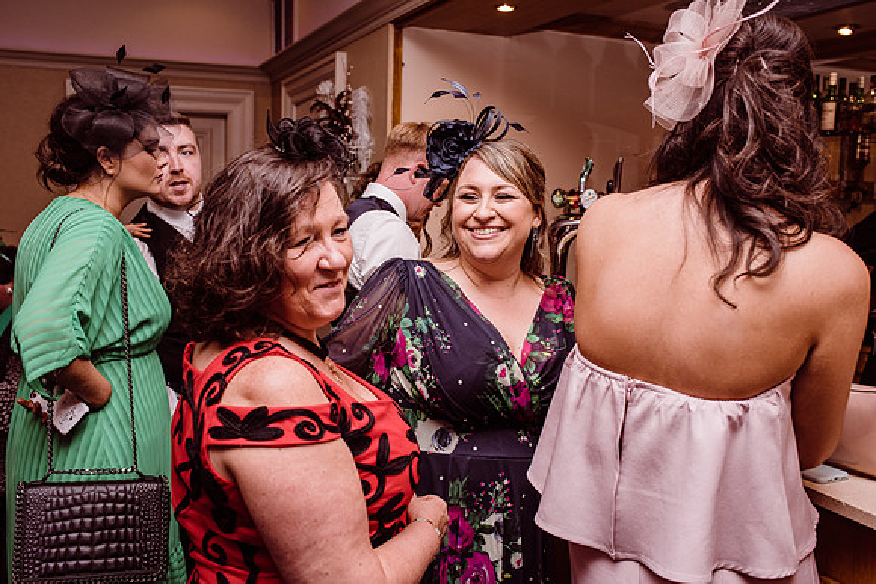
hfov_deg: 54.4
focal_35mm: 35
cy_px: 292
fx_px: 852
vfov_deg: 37.9
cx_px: 438
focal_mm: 35
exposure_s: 1/200
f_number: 4.5
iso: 400
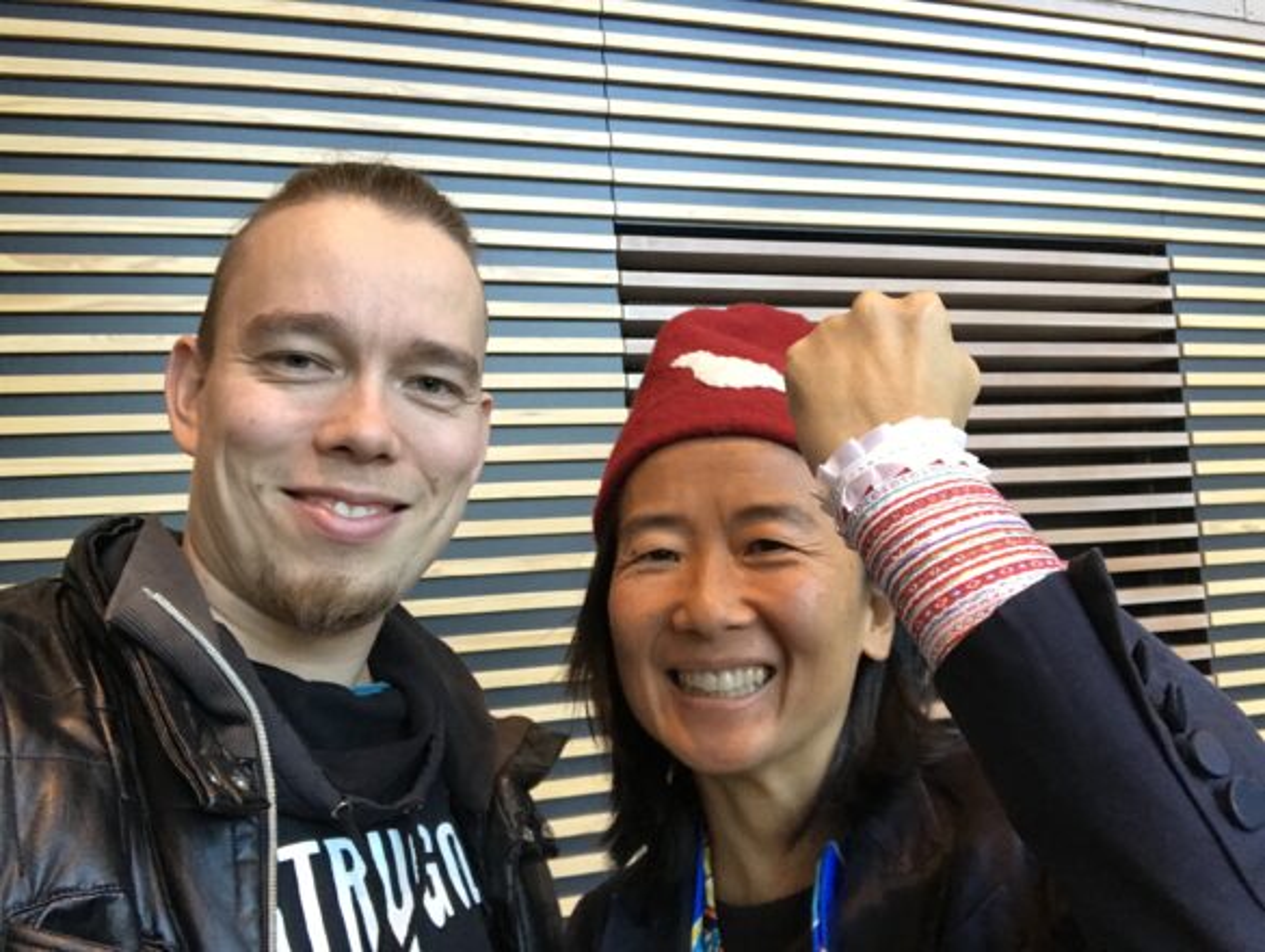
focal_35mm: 32
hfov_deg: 56.8
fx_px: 1171
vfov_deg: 44.2
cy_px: 476
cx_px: 632
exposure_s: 1/33
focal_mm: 2.87
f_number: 2.2
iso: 100
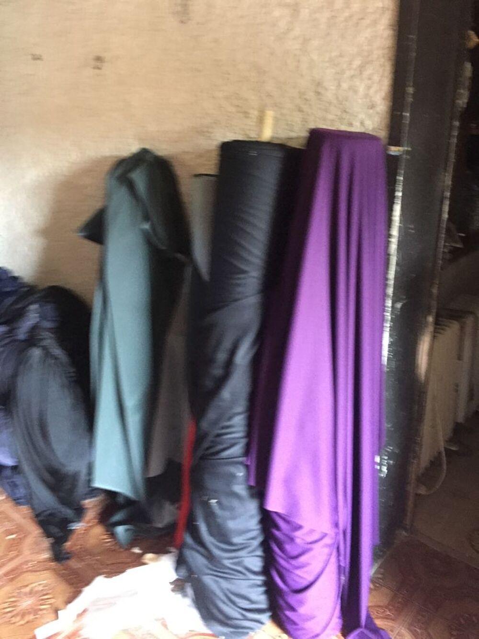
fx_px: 535
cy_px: 320
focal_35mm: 29
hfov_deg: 48.2
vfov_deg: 61.7
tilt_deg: -20.9
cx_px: 240
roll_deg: -1.2
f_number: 2.2
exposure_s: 1/17
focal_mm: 4.15
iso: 320
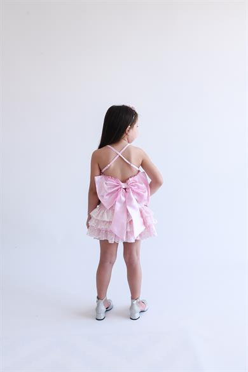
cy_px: 186
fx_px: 362
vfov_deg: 54.4
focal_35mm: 35
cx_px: 124
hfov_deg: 37.9
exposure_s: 1/125
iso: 640
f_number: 8
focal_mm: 35
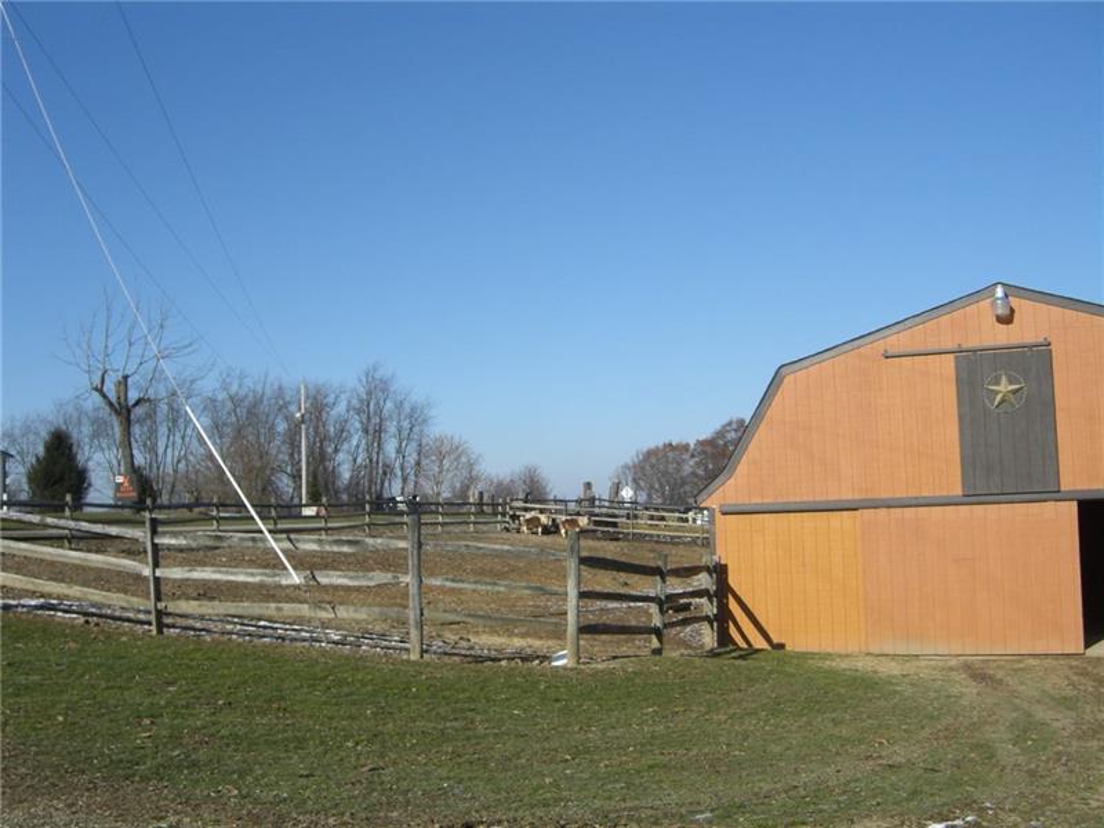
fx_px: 1212
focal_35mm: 38
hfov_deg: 49.0
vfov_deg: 37.7
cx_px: 552
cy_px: 414
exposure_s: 1/250
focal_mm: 7.9
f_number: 8
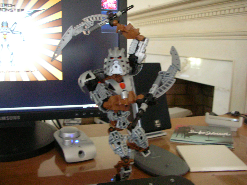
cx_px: 124
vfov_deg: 40.7
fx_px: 250
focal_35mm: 35
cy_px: 92
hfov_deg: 52.6
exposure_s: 1/4.1
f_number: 3
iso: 152
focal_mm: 5.8
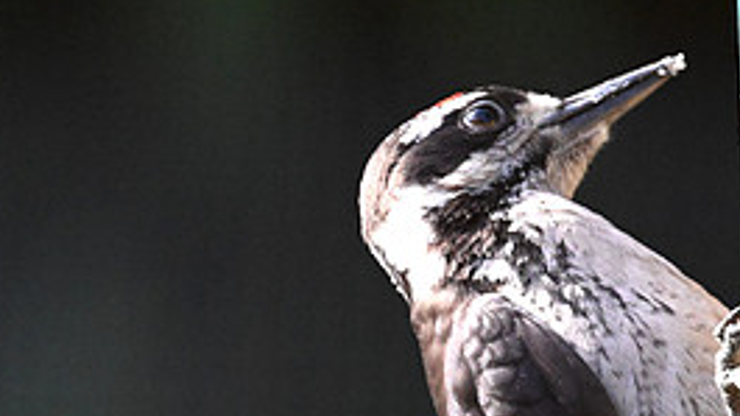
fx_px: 26997
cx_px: 612
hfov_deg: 1.6
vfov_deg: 0.9
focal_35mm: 1376
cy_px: 462
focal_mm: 600
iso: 6400
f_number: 6.3
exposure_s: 1/1250
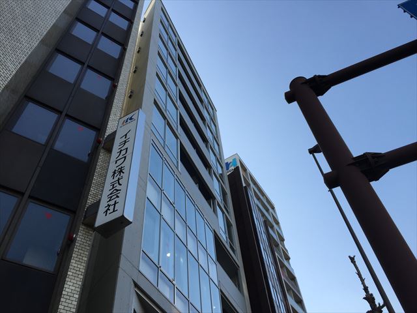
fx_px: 349
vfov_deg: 48.2
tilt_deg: +49.5
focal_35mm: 29
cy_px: 156
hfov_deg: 61.7
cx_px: 208
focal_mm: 4.15
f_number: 2.2
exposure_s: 1/791
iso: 32
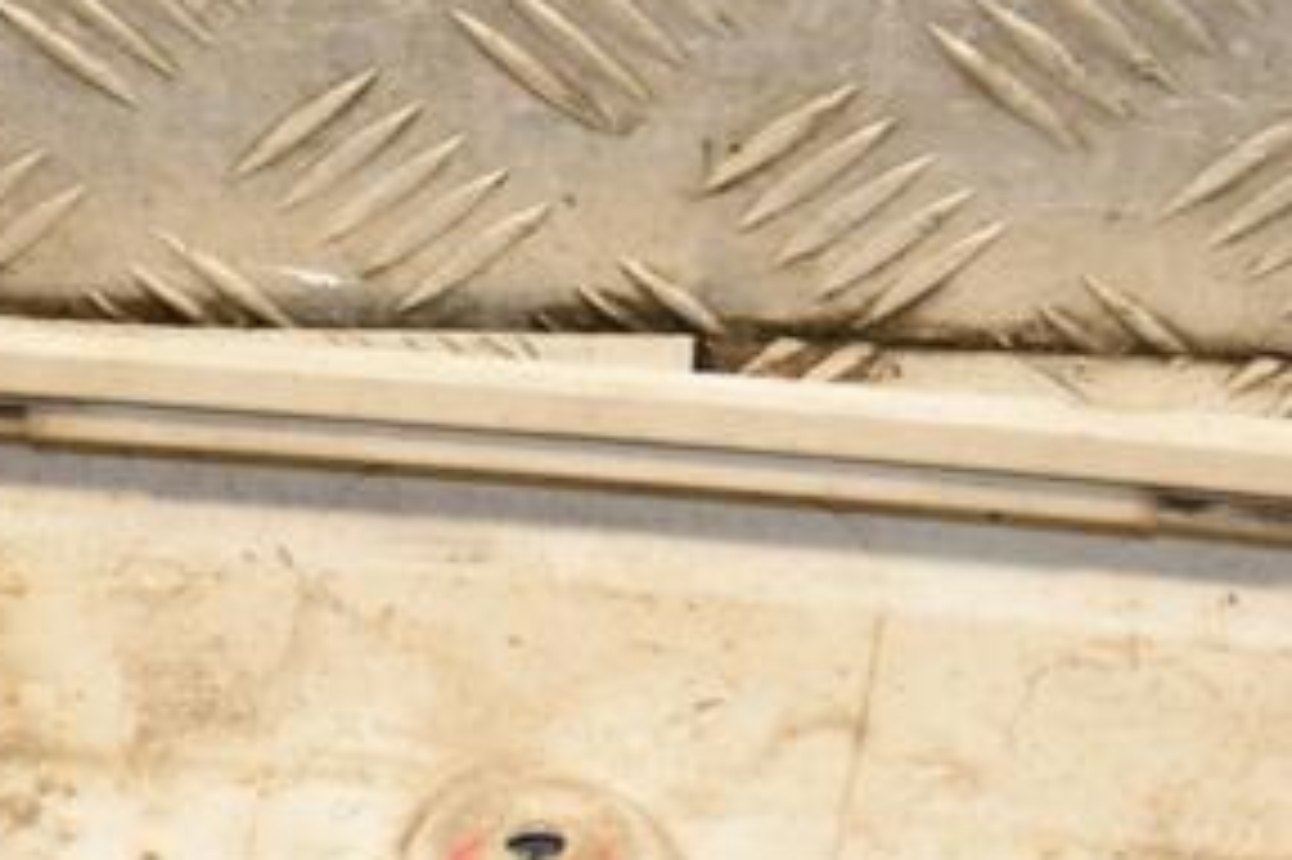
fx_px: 6528
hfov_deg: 11.3
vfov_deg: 7.5
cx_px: 347
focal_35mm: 182
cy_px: 635
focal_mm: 58
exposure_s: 1/200
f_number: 7.1
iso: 800
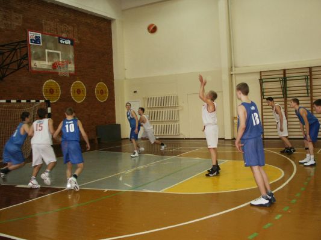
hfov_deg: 52.7
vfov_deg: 40.7
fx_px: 324
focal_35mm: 35
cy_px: 120
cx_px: 160
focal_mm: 7.18
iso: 200
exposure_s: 1/90
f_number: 3
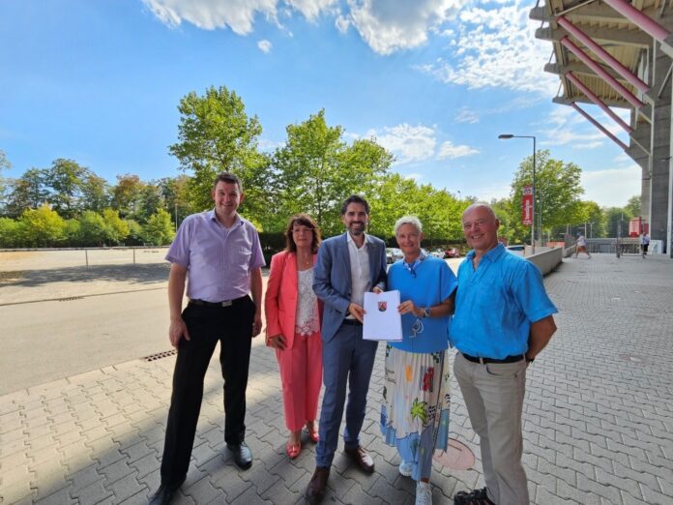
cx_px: 336
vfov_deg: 89.9
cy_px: 252
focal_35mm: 13
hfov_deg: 106.2
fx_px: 253
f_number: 2.2
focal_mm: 2.2
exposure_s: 1/505
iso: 50
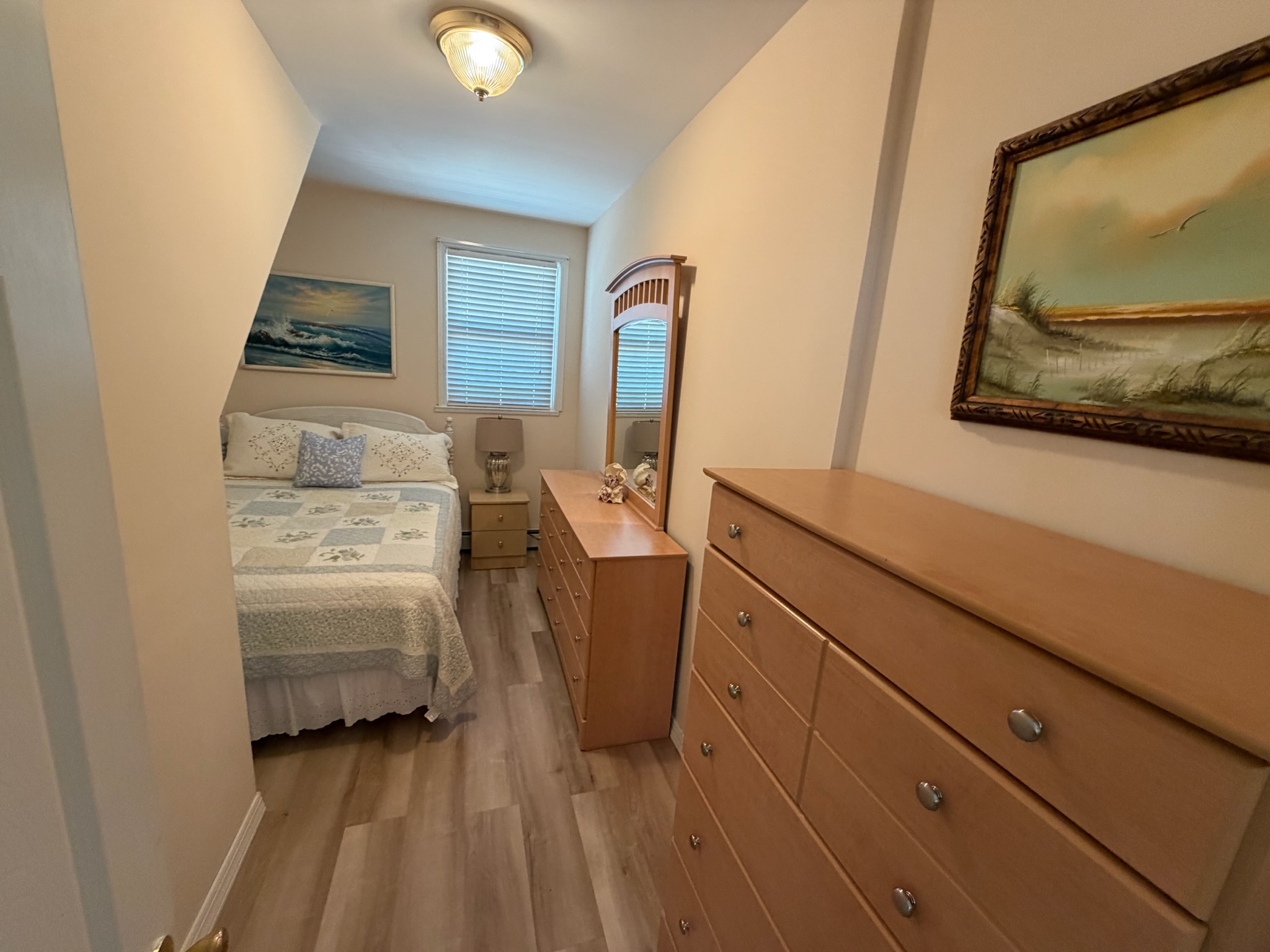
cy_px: 476
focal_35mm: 14
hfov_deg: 102.1
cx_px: 635
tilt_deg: -12.3
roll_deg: -3.3
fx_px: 514
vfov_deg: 85.7
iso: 320
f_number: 2.2
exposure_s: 1/60
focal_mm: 2.22
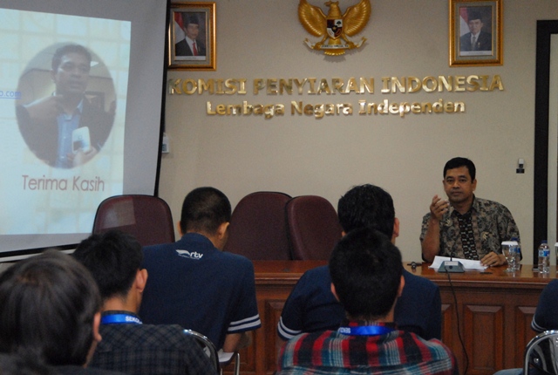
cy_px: 188
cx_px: 279
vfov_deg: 17.6
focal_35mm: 78
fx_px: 1212
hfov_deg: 25.9
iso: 800
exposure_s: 1/40
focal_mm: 52
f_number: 4.8
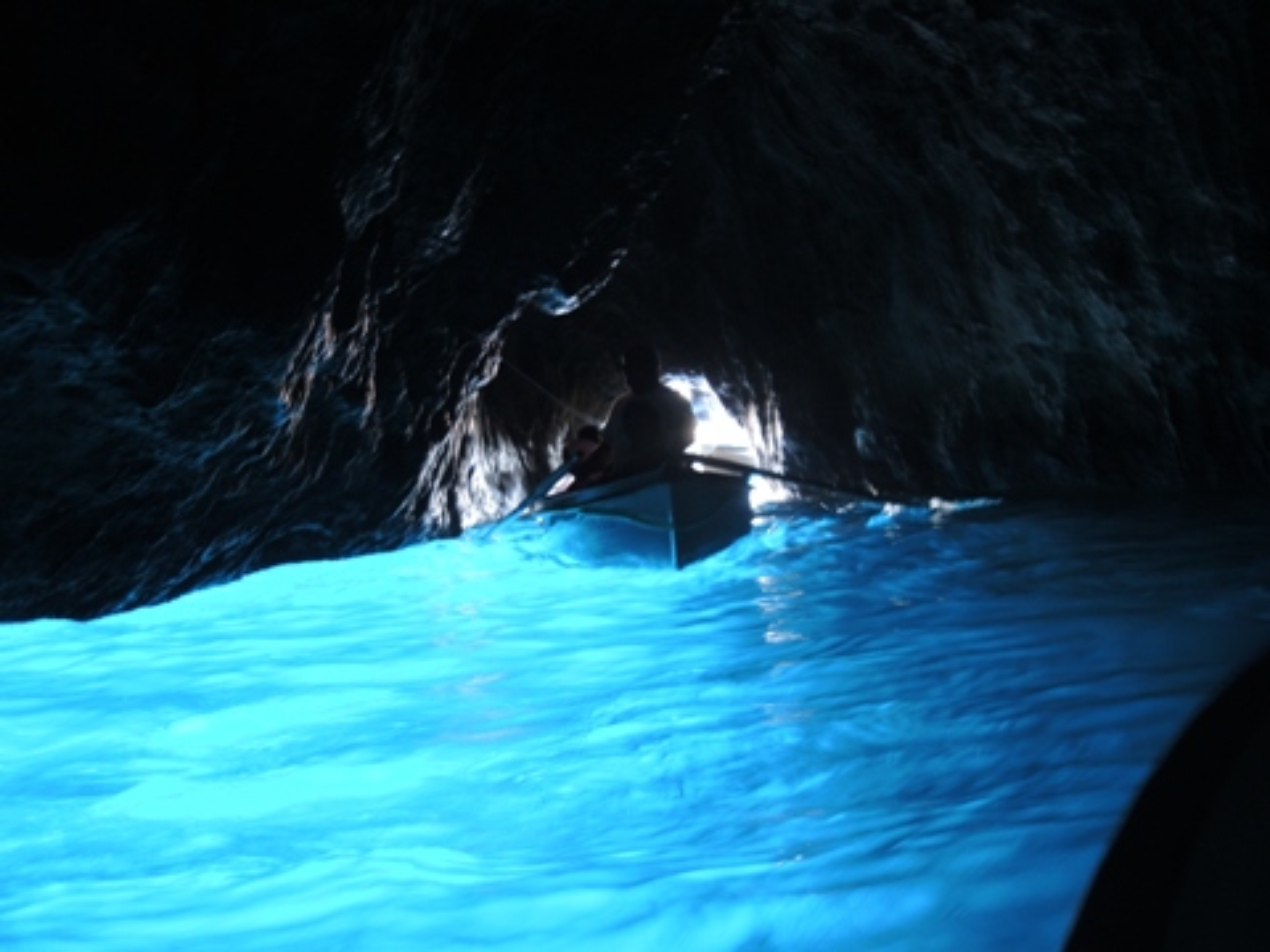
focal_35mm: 46
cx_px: 635
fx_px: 1688
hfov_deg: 41.2
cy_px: 476
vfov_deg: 31.5
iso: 400
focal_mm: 9.9
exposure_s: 1/13
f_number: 2.5
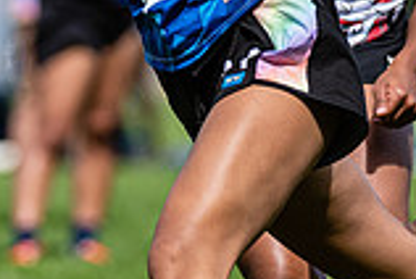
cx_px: 39
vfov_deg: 1.0
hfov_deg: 1.5
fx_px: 15907
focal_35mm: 1374
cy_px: -83
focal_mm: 250
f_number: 4
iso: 200
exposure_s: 1/1600
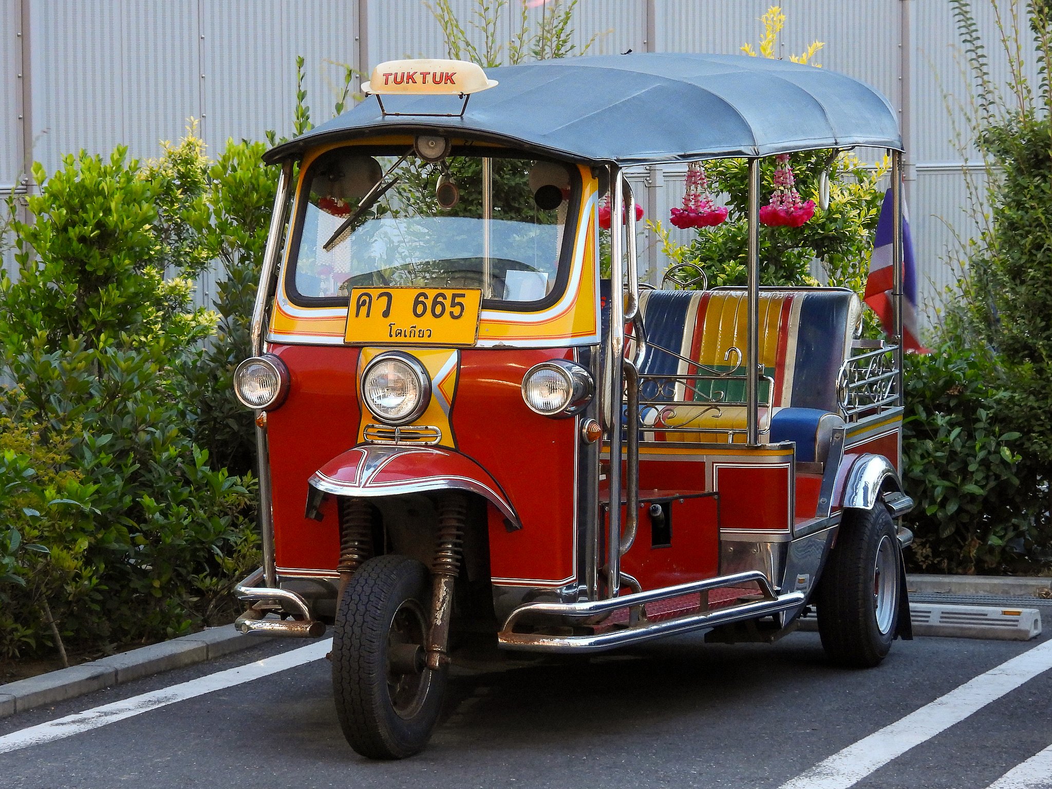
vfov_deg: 14.1
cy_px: 394
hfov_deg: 18.7
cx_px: 526
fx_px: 3191
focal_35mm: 105
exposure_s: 1/15
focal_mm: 18.7
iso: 500
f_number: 4
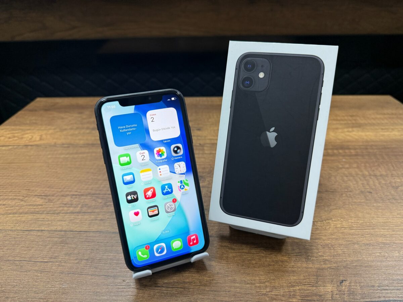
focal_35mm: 24
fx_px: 279
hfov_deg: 71.6
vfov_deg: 56.8
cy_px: 151
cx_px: 202
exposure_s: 1/100
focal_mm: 6.76
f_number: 1.78
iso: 200
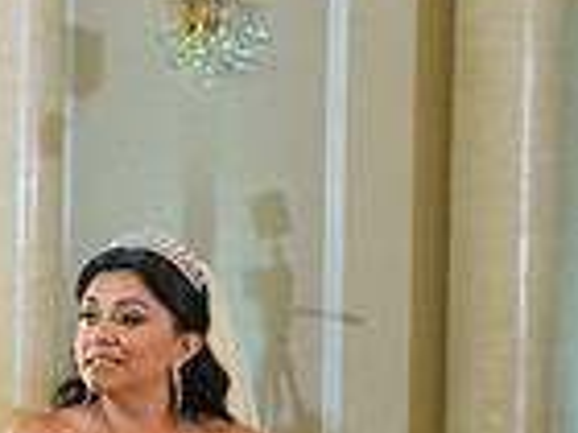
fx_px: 3857
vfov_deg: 6.3
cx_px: 18
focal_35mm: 231
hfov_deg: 8.5
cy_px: 804
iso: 800
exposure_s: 1/80
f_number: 4
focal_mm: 50
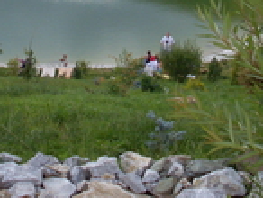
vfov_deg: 12.3
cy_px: -59
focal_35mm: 117
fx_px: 890
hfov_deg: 16.8
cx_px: 92
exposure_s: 1/125
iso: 80
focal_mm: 6.3
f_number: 7.7
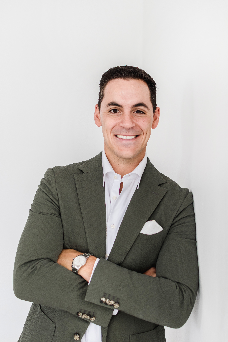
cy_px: 171
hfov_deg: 25.8
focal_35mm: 52
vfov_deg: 37.9
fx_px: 499
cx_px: 114
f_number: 2.8
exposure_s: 1/200
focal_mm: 35
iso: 320
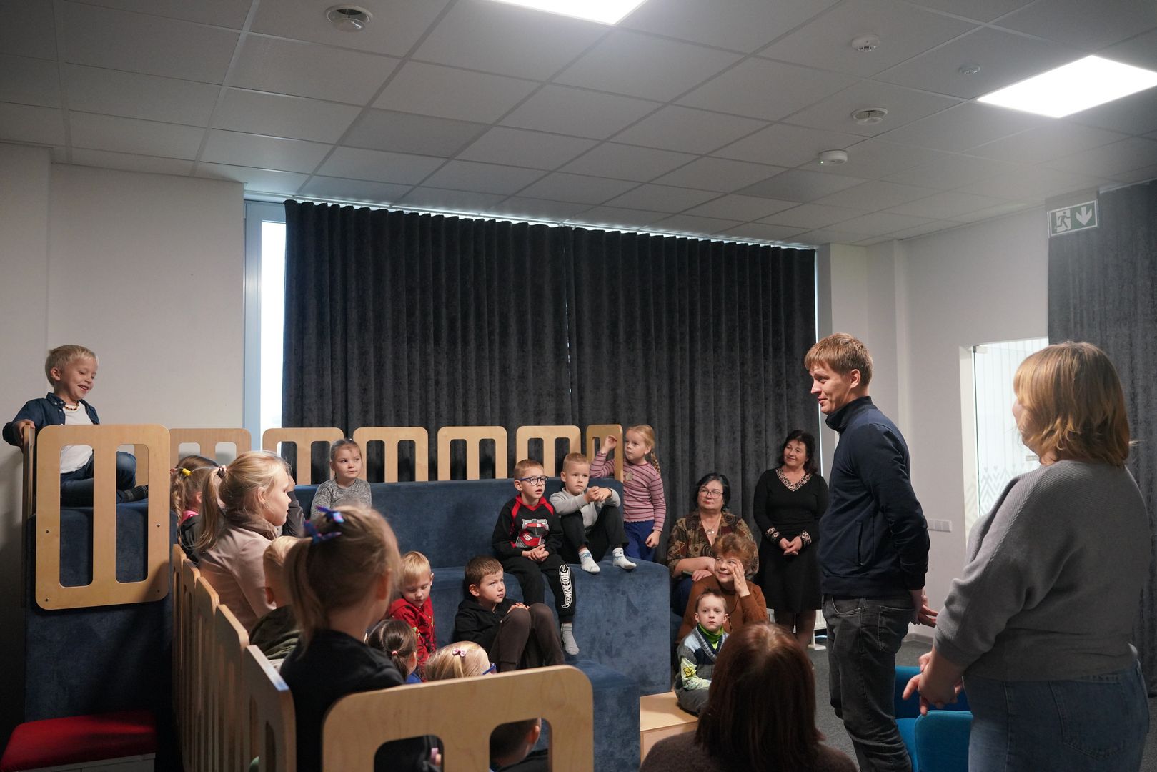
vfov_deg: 42.8
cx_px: 578
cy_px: 386
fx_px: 984
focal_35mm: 31
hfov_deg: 60.9
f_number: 4
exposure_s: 1/160
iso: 5000
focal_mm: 30.6
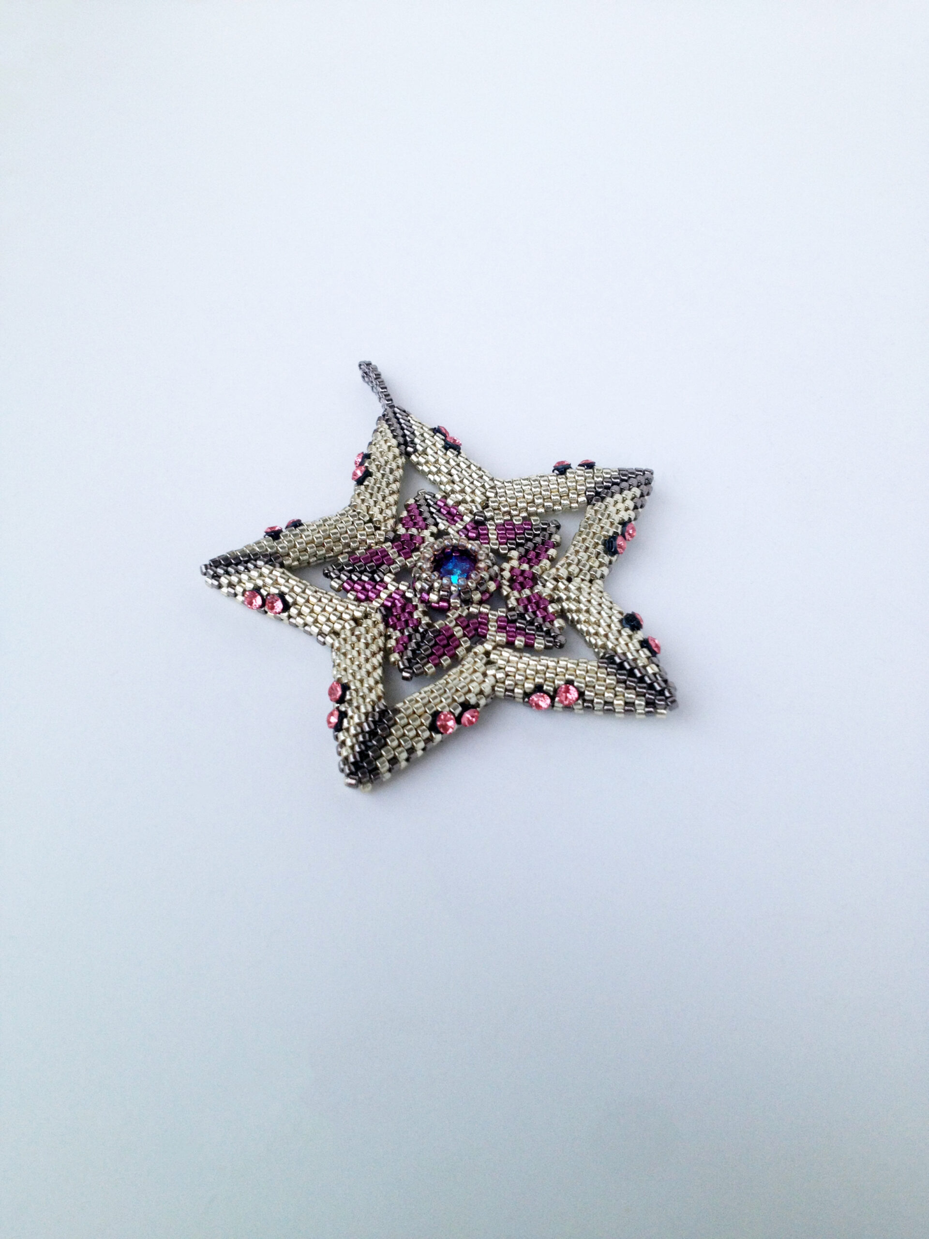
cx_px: 464
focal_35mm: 35
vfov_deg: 52.6
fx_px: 1252
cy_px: 620
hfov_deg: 40.7
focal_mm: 4.28
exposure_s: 1/24
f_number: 2.4
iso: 50
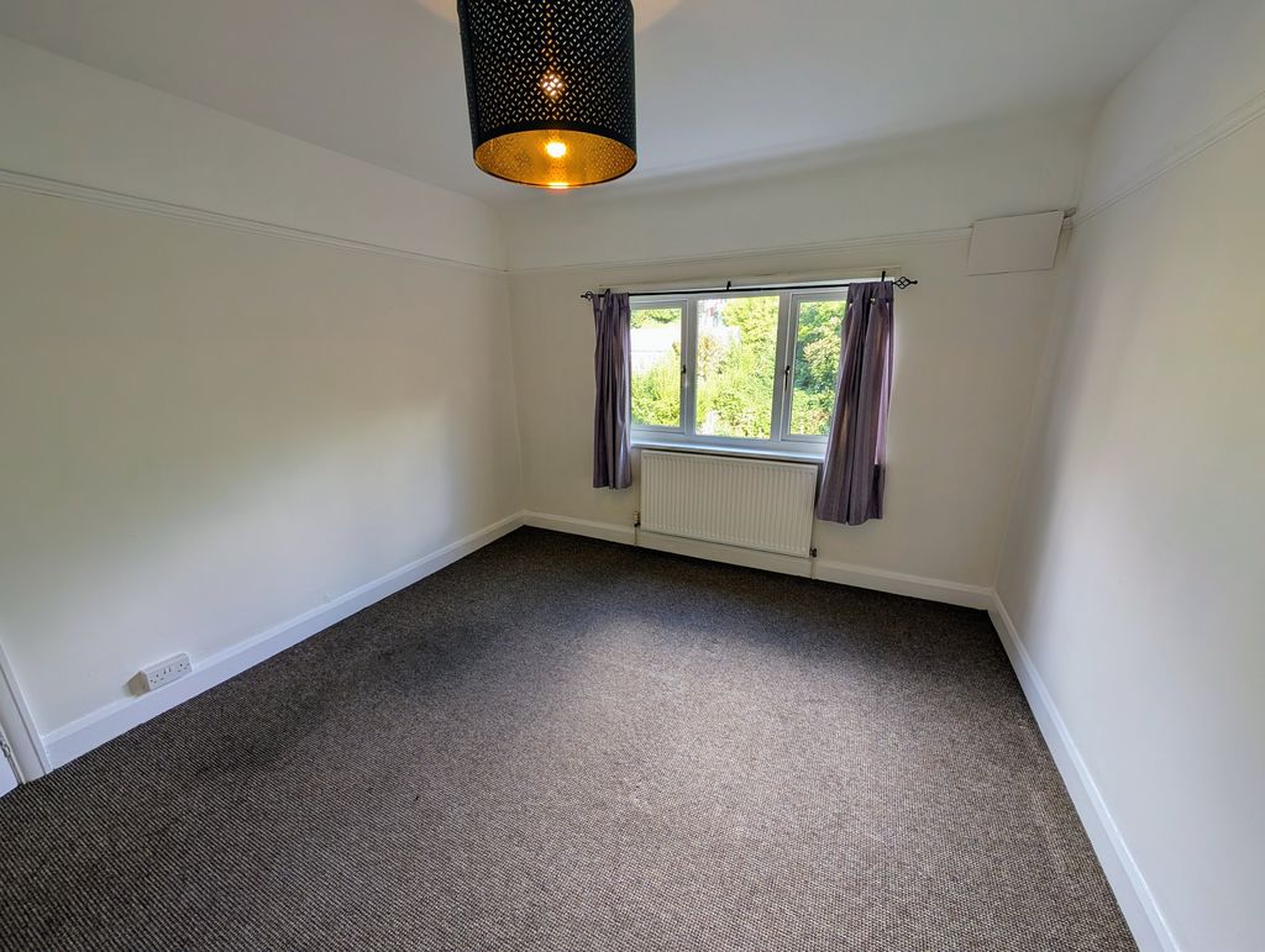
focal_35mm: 12
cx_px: 632
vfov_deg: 94.6
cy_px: 476
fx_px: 439
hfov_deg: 110.5
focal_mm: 2.02
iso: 62
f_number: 1.7
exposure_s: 1/233
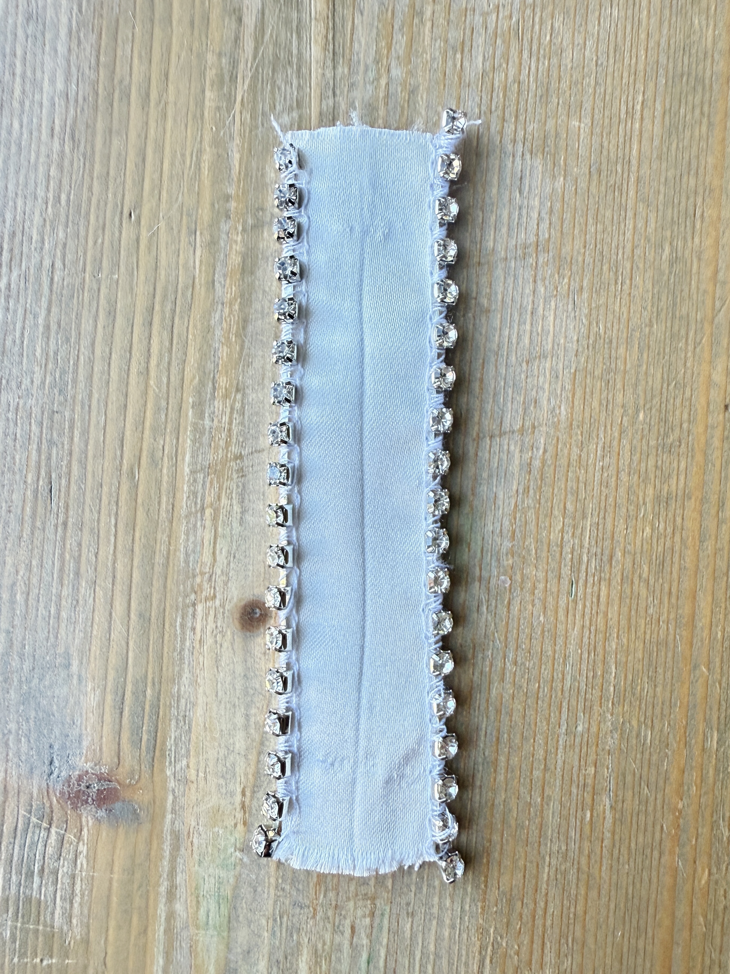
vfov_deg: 71.6
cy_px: 487
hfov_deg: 56.8
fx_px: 675
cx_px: 365
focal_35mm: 24
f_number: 2.2
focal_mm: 2.22
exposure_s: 1/99
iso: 200
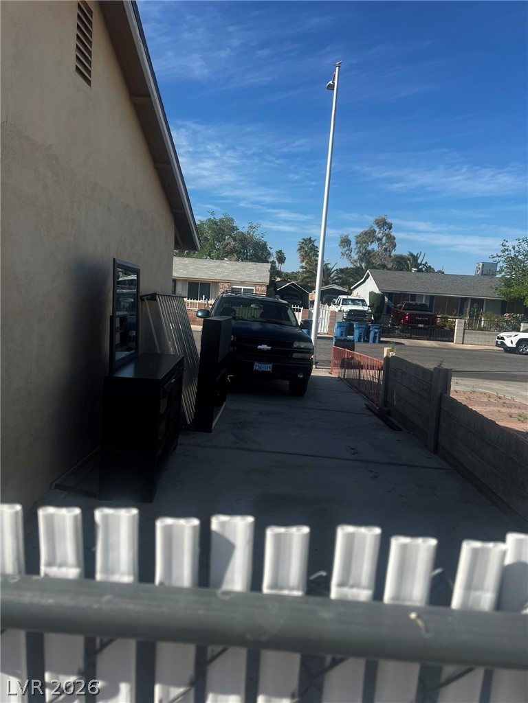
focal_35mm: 26
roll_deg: -3.3
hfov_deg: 53.1
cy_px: 352
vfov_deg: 67.3
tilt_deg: -4.8
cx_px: 264
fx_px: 529
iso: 50
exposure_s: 1/3968
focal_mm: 5.7
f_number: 1.5
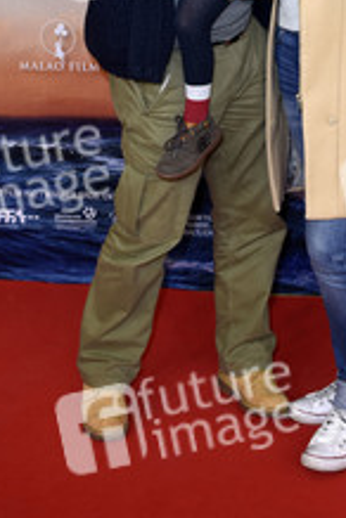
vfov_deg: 21.5
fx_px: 1341
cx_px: 246
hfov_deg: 14.7
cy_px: 64
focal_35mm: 93
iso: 640
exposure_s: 1/100
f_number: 6.3
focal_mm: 34
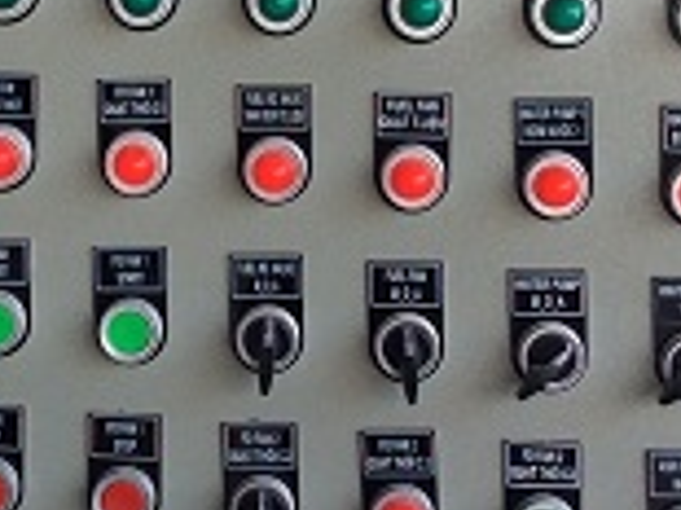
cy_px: -44
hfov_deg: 15.2
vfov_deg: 11.4
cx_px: 13
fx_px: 2516
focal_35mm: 128
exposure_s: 1/120
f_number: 2.4
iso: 50
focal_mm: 3.3
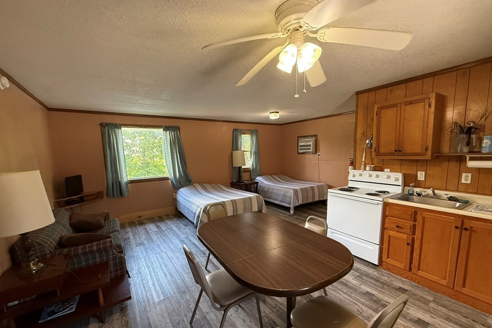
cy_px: 176
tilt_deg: -6.4
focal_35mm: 15
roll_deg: +1.4
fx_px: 205
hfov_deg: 100.4
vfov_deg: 77.2
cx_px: 245
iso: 400
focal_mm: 2.22
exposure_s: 1/99
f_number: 2.2
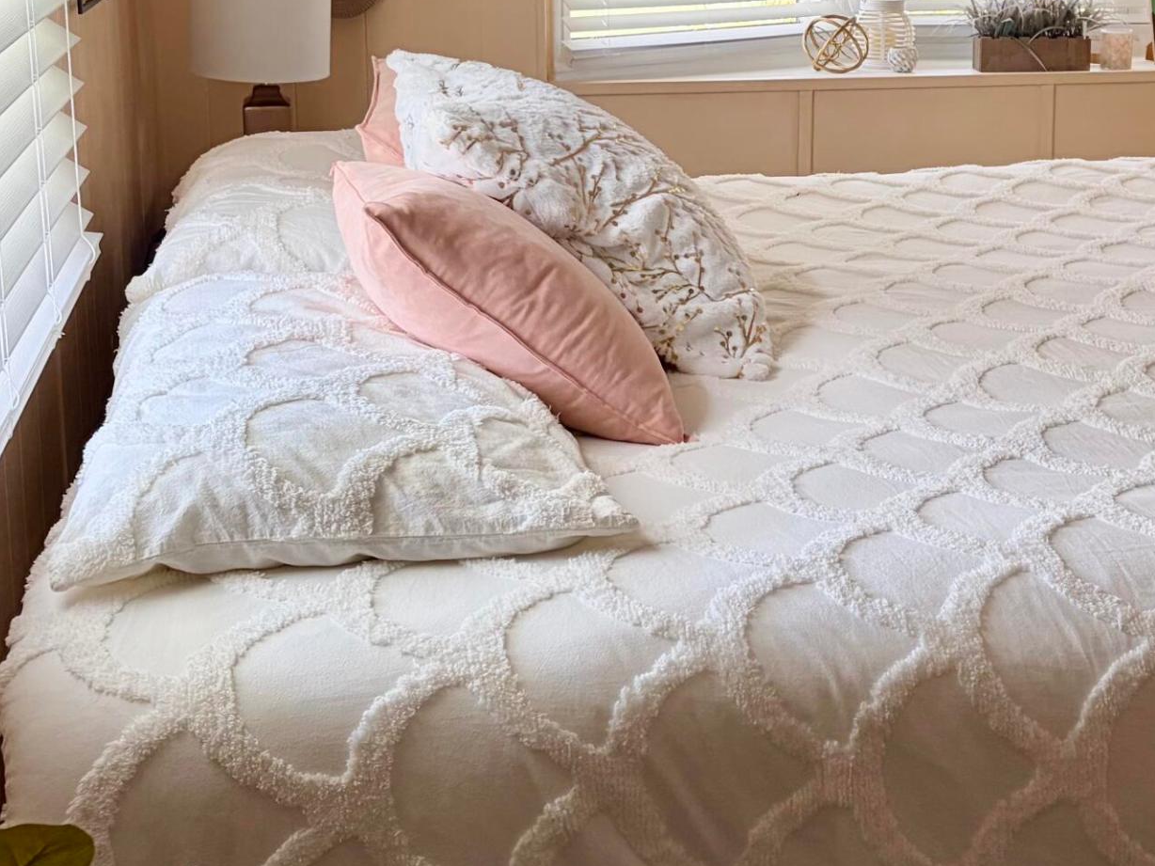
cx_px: 887
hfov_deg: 31.0
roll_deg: +0.1
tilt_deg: -10.0
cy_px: 177
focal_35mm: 61
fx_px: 2035
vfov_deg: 23.7
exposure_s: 1/121
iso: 100
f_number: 1.6
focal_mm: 5.96
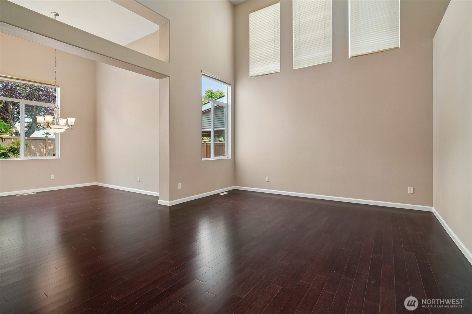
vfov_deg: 73.7
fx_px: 210
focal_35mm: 16
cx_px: 236
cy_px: 157
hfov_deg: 96.7
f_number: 8
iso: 1600
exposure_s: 1/30
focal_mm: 16
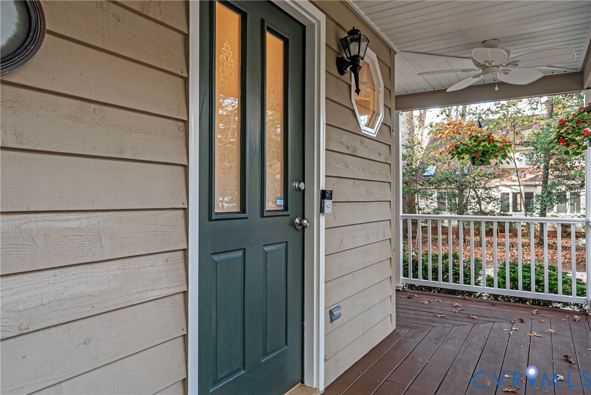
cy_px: 198
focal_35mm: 24
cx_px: 296
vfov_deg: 53.2
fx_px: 394
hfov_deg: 73.7
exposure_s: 1/8
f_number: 8
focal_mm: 24
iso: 800
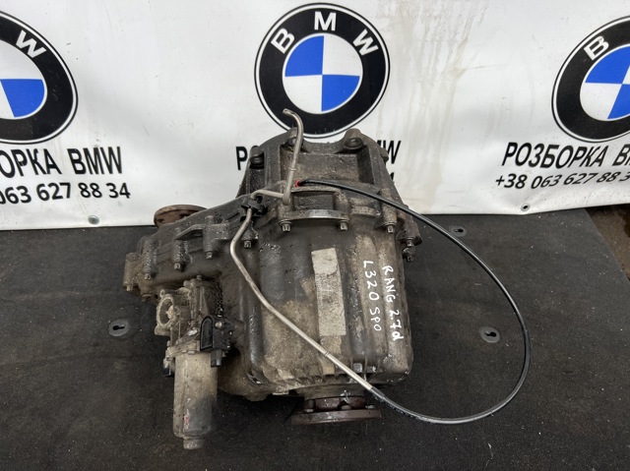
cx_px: 315
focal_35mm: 26
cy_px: 236
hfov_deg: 67.3
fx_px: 473
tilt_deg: -47.0
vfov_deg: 53.0
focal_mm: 5.7
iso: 50
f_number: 1.5
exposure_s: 1/499
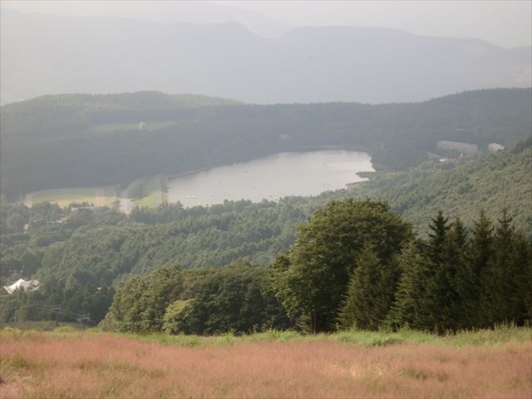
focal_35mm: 108
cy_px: 200
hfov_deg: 18.2
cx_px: 266
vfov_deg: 13.7
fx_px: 1660
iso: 50
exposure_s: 1/250
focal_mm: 19.6
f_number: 5.9
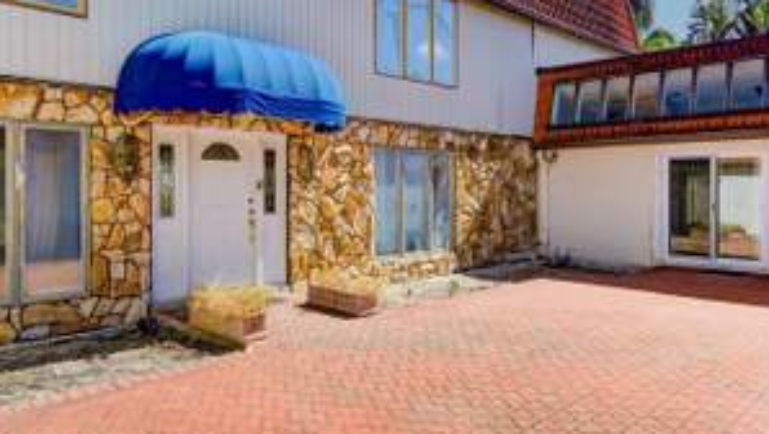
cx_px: 490
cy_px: 183
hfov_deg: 68.5
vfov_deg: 42.8
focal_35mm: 27
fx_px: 551
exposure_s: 1/100
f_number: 8
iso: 100
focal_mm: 16
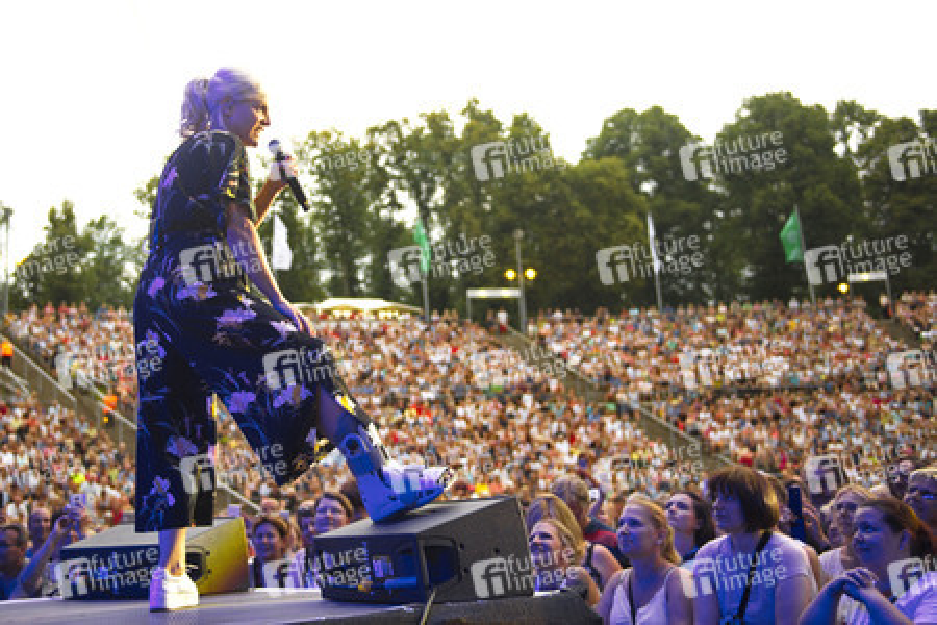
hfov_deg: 54.4
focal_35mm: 35
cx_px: 468
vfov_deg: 37.9
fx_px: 911
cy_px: 312
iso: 1600
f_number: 2.8
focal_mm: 35
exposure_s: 1/160
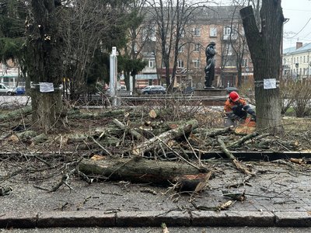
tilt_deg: -4.9
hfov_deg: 39.7
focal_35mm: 48
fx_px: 431
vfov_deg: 30.3
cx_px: 156
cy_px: 116
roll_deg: +0.4
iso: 80
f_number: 1.78
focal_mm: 6.86
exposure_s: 1/109
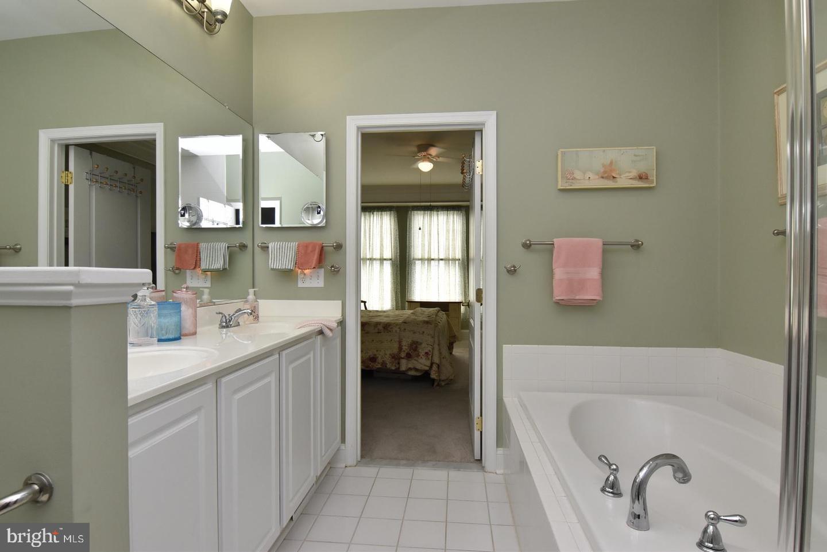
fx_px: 414
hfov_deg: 90.0
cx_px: 414
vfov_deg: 67.5
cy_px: 276
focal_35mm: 18
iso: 800
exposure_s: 1/100
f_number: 13
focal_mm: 12
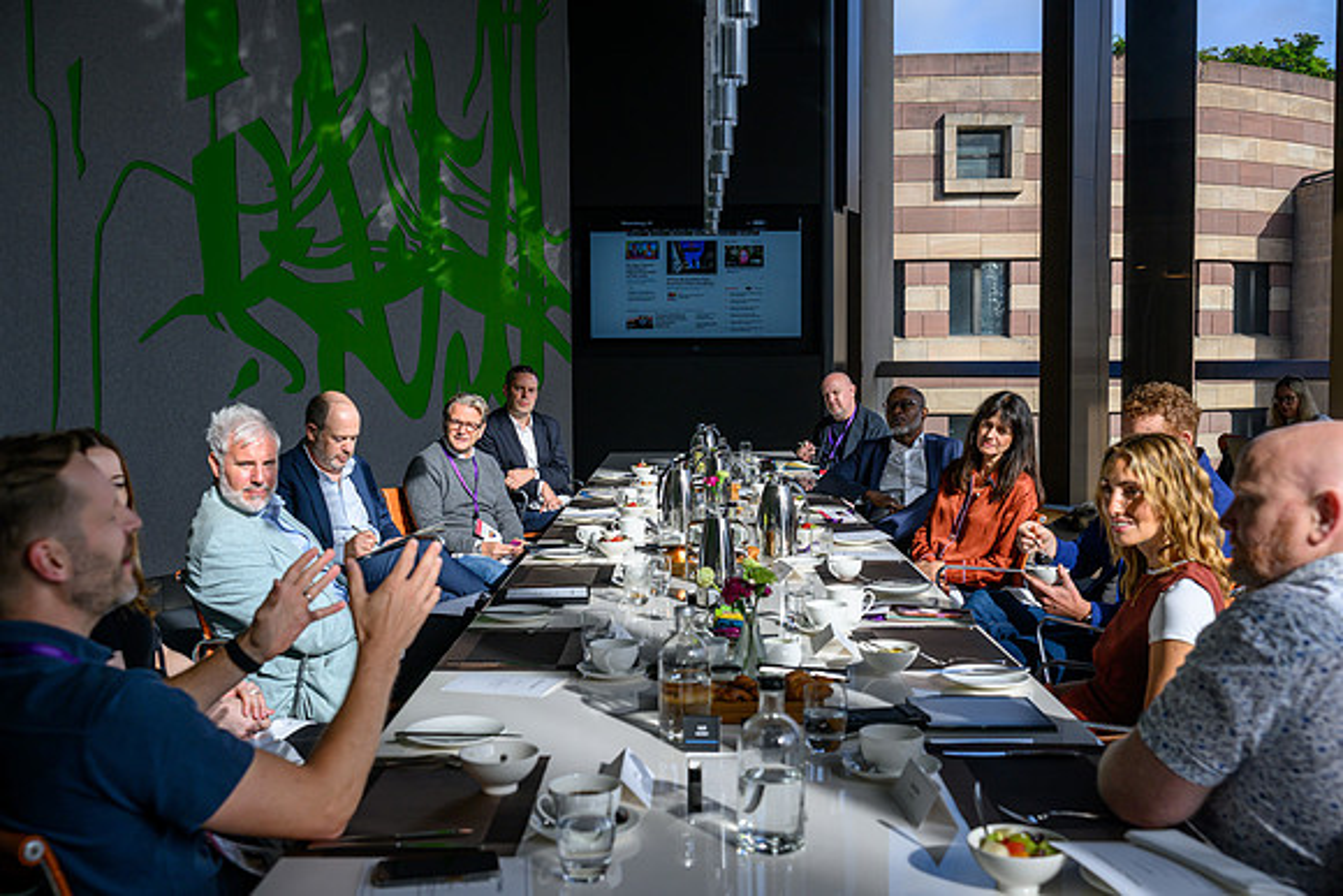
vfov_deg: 37.6
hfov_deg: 54.0
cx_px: 672
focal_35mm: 35
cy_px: 448
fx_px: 1318
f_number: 4
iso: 140
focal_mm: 35
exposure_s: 1/1250
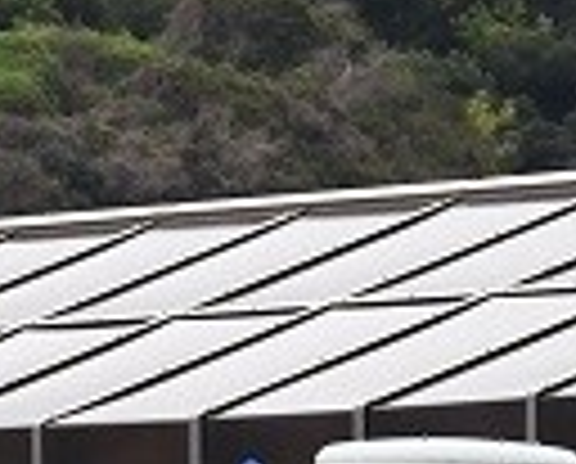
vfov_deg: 1.9
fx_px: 14028
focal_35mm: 821
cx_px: -182
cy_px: 687
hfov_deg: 2.3
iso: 1000
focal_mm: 75
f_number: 16
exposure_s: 1/250
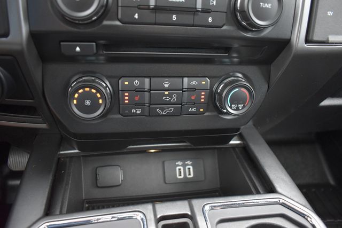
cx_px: 171
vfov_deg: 48.0
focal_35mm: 27
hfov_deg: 67.4
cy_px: 114
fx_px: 257
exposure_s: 1/125
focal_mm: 18
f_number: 3.5
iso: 1400
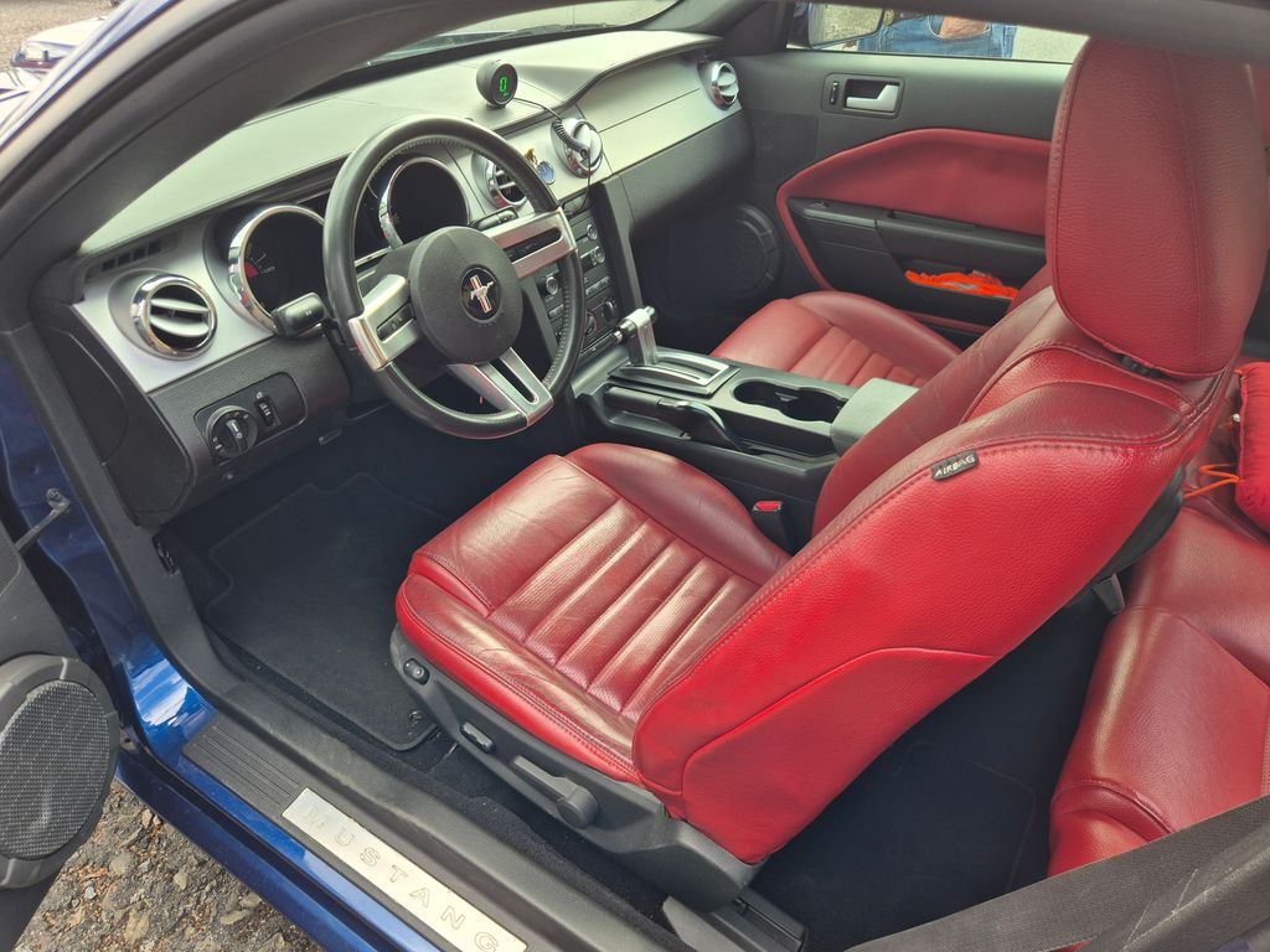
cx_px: 635
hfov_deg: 73.9
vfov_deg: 58.9
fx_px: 844
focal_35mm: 23
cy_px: 476
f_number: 1.8
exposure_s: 1/180
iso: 40
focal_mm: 5.4
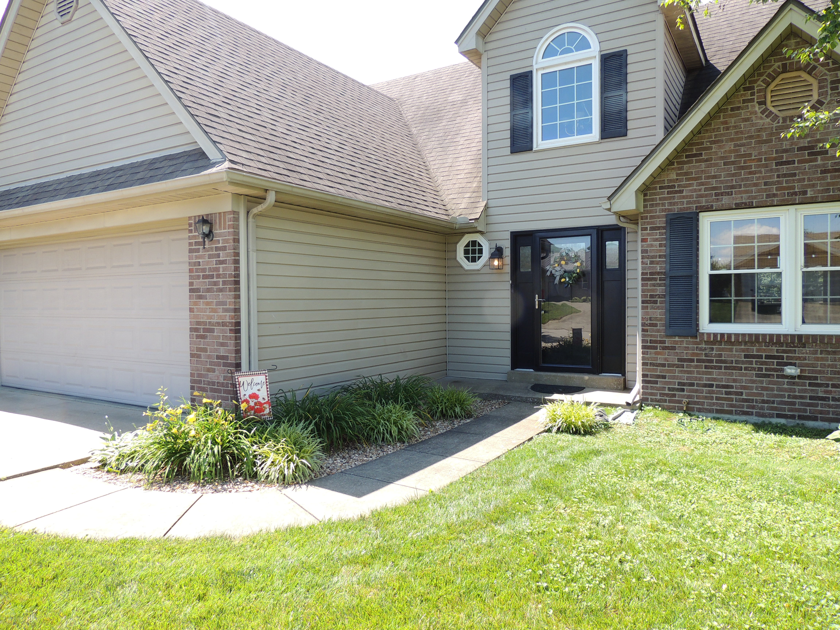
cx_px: 420
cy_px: 315
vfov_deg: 56.8
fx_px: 582
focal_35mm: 24
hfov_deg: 71.6
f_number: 3
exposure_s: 1/320
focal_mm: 4.3
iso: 100
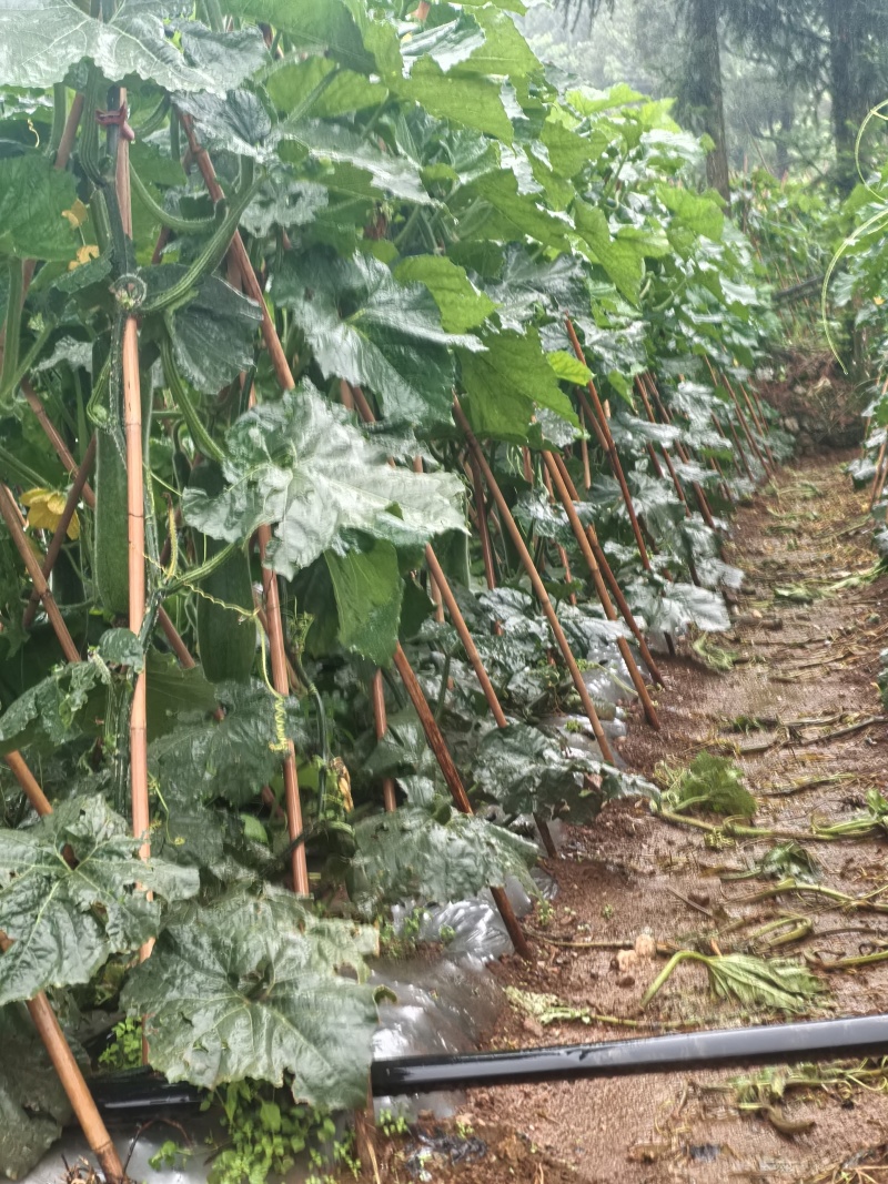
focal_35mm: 81
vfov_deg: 24.1
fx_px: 2771
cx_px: 444
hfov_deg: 18.2
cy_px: 592
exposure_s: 1/100
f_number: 2.4
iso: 64
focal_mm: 8.1
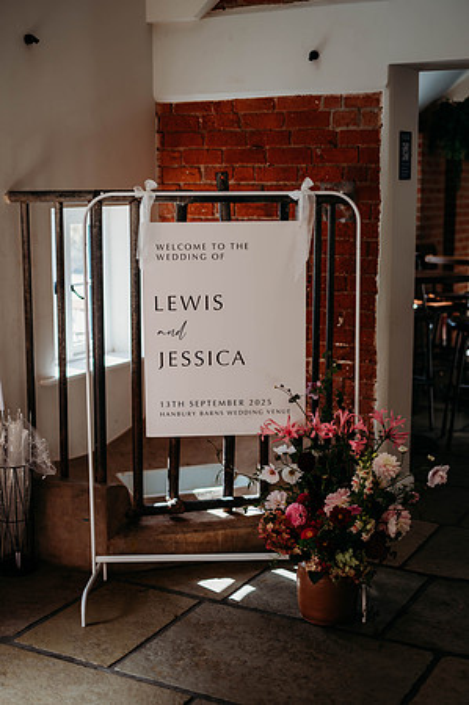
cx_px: 234
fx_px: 979
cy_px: 352
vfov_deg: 39.6
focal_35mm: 50
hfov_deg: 26.9
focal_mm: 50
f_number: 1.8
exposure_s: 1/800
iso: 100
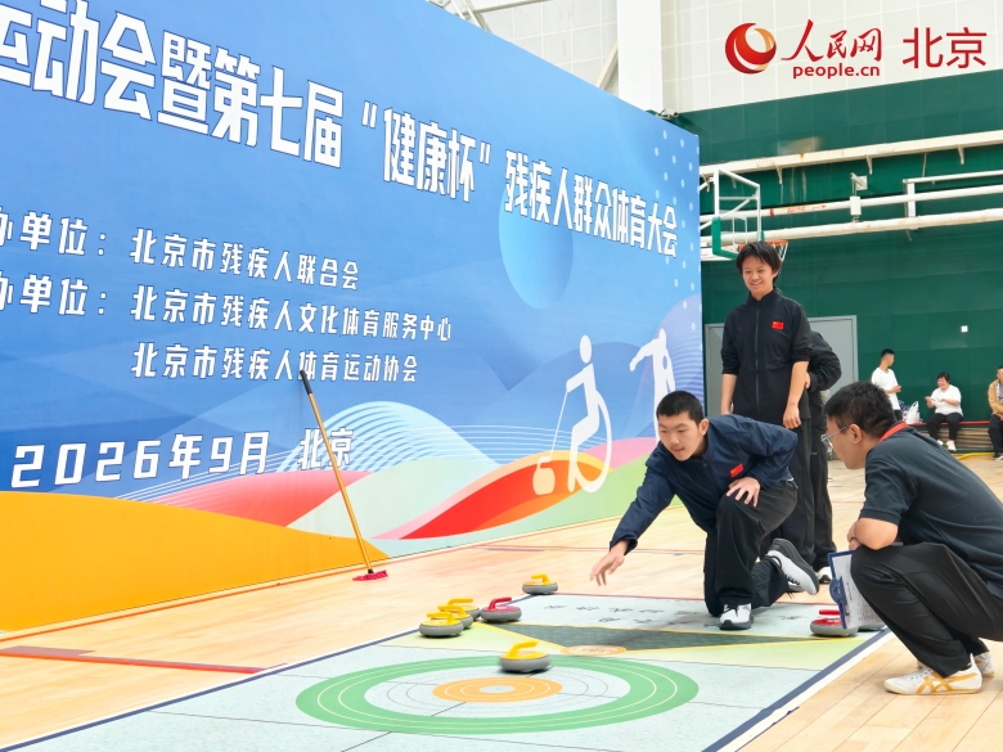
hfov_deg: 40.4
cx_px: 502
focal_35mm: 47
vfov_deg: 30.9
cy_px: 376
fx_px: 1362
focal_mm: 8.67
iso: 800
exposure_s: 1/100
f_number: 1.8
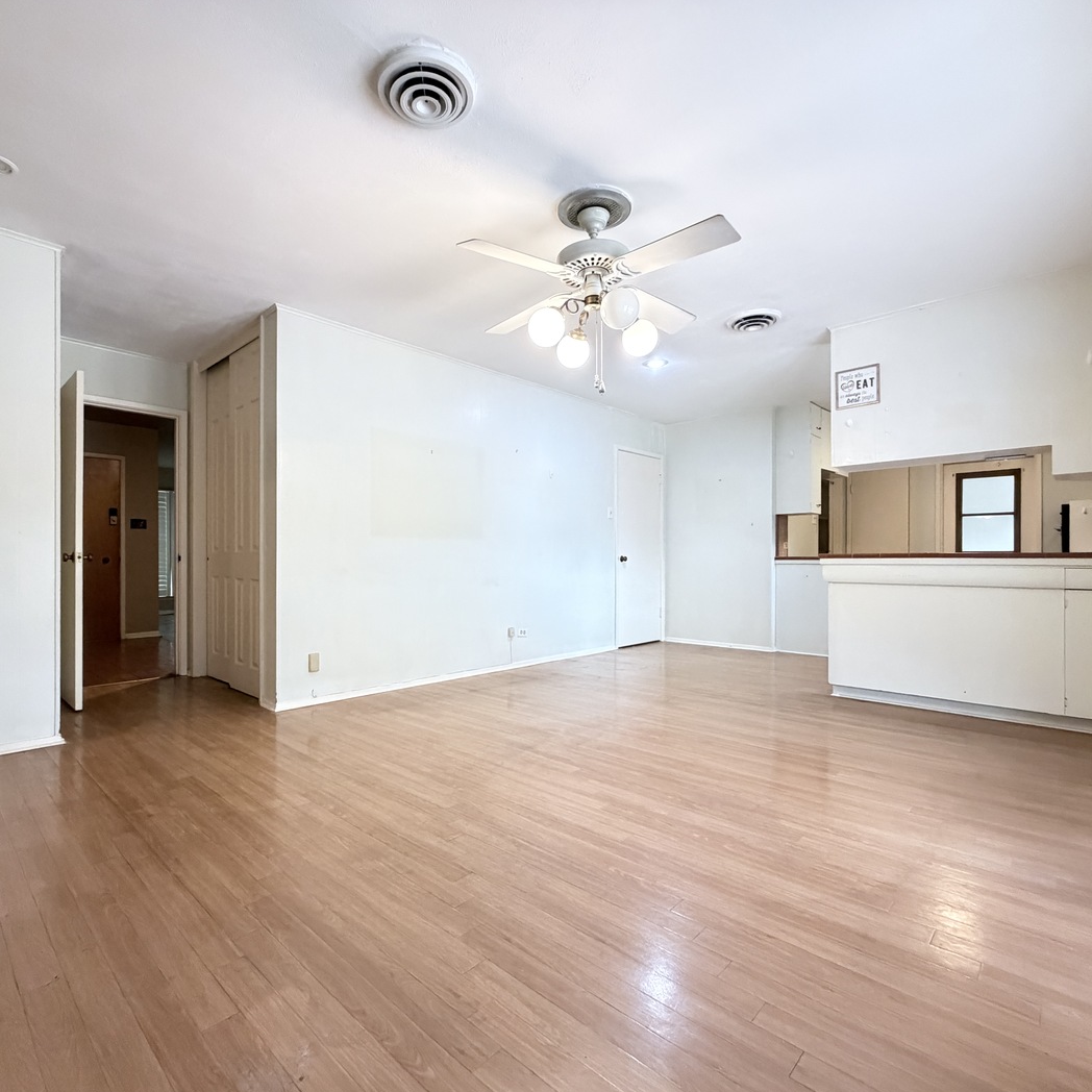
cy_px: 560
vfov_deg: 84.0
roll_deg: -0.4
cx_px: 517
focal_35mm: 17
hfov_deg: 83.9
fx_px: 607
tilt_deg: +0.1
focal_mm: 2.22
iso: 800
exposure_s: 1/60
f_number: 2.2
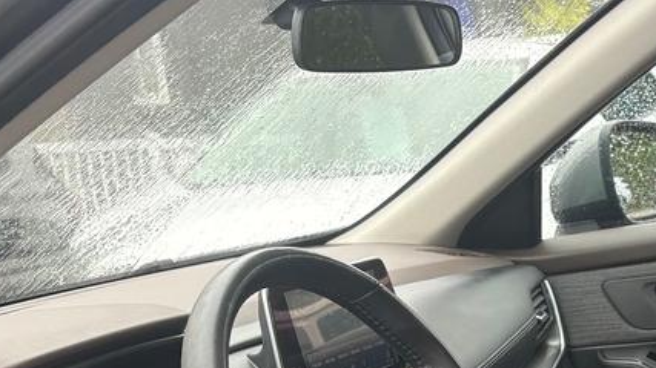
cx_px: 573
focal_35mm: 85
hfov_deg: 24.4
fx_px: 1478
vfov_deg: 13.6
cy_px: 489
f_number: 1.6
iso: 50
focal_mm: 5.96
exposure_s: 1/218
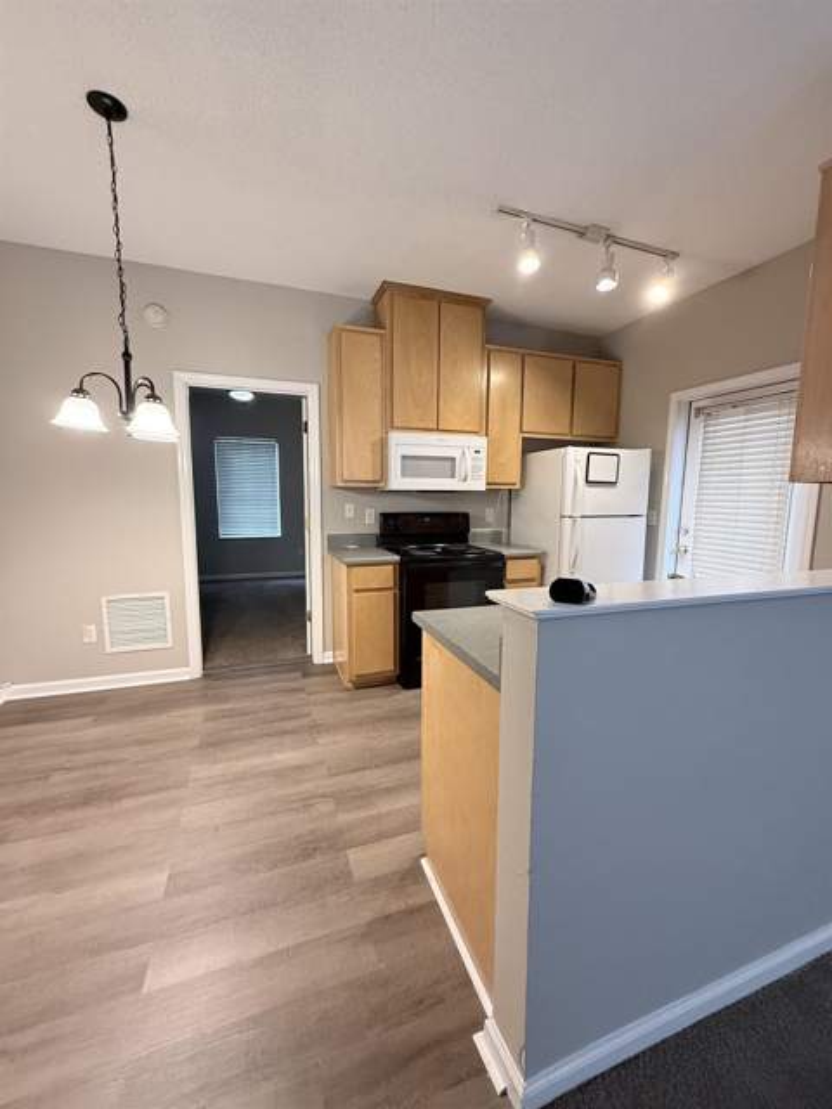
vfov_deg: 102.1
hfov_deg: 85.7
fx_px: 449
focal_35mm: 14
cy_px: 554
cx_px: 416
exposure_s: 1/60
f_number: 2.2
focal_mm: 2.22
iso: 500
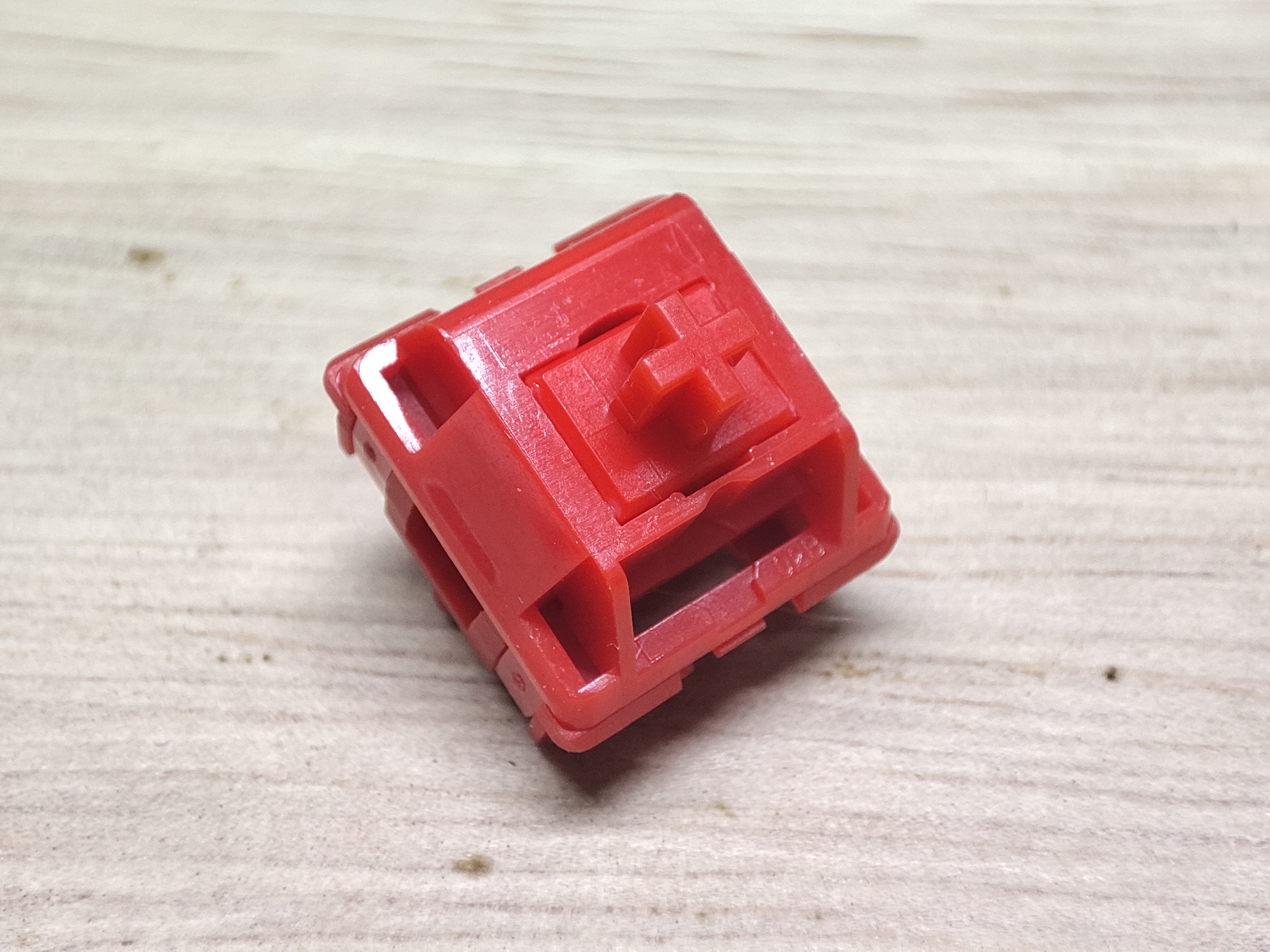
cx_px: 635
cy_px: 476
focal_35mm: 48
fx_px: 1761
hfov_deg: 39.7
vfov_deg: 30.3
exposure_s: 1/50
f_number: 2.4
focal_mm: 4.03
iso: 168
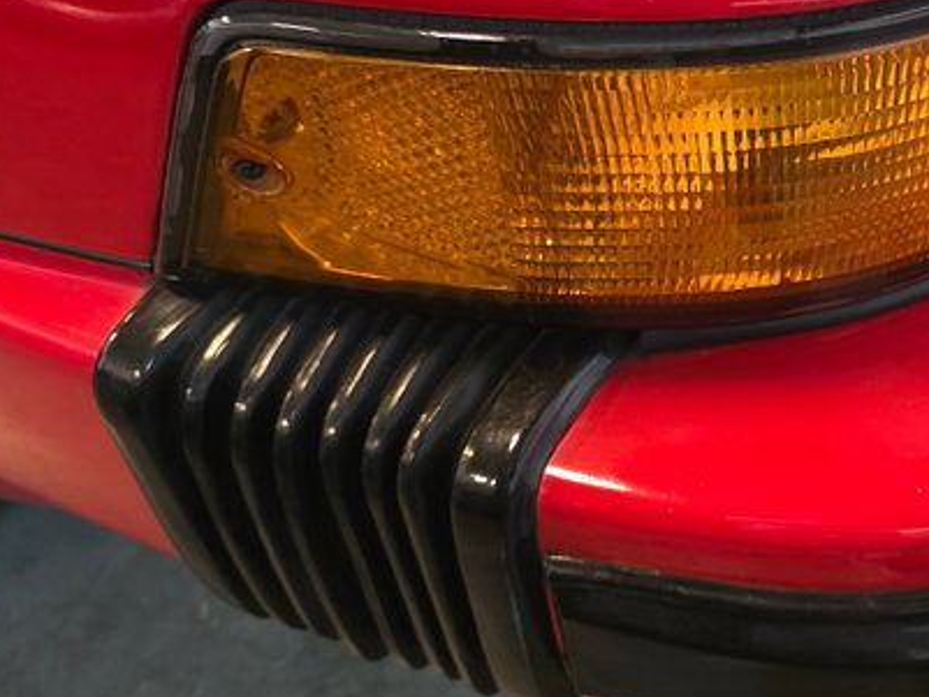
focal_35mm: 44
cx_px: 785
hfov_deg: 40.6
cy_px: 227
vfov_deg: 32.6
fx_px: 1181
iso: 1250
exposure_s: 1/120
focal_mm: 6.3
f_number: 1.7
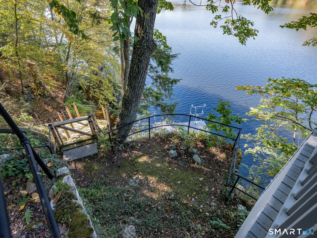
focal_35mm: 18
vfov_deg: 71.6
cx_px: 158
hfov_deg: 87.8
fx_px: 165
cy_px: 119
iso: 2500
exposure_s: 1/320
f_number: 8
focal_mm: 23
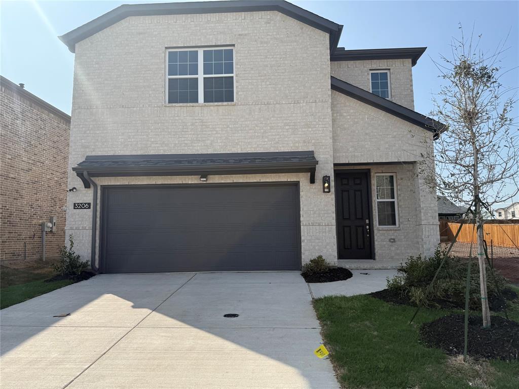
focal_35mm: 24
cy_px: 194
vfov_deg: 56.8
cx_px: 260
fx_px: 360
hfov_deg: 71.6
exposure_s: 1/4975
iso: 100
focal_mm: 6.76
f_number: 1.78
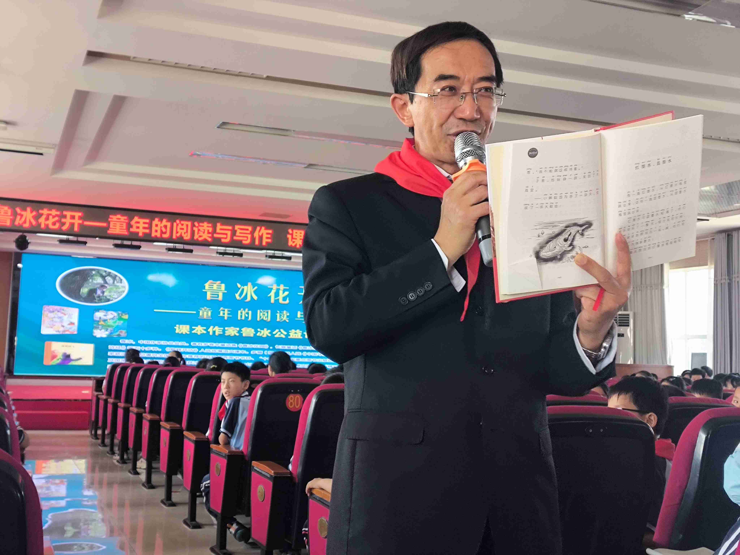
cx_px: 370
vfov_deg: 31.5
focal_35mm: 46
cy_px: 278
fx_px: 983
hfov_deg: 41.2
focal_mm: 5.35
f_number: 1.7
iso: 160
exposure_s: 1/100
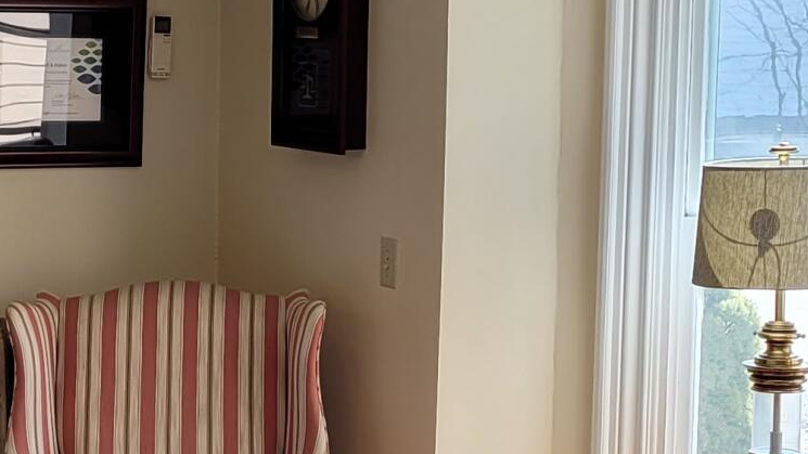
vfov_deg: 10.6
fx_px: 2442
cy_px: 365
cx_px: 202
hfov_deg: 18.7
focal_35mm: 114
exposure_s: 1/124
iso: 40
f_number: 1.8
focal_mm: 5.4
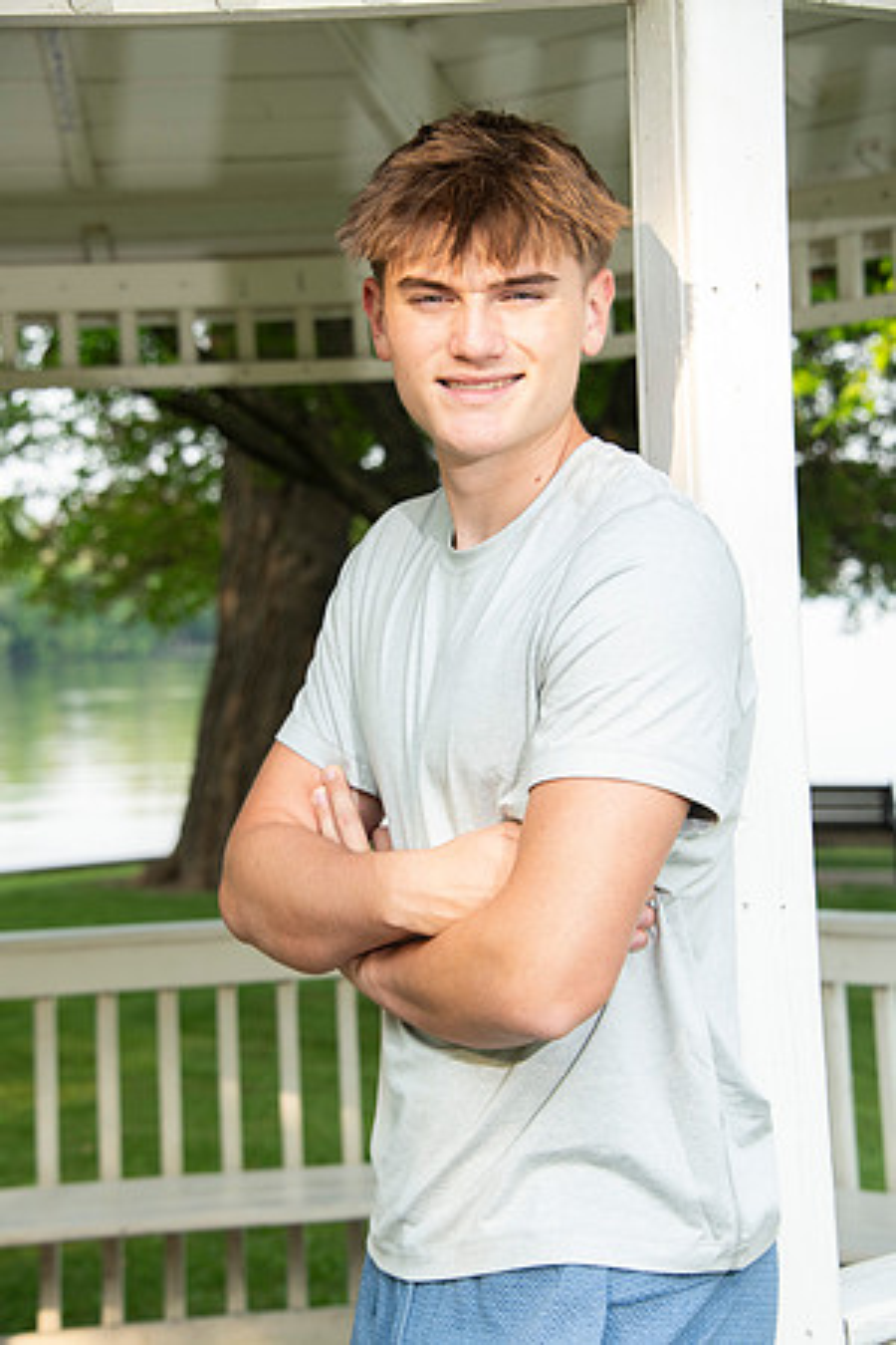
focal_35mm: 90
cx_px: 448
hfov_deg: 15.2
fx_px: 3360
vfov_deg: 22.6
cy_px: 672
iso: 320
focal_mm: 90
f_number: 7.1
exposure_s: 1/160
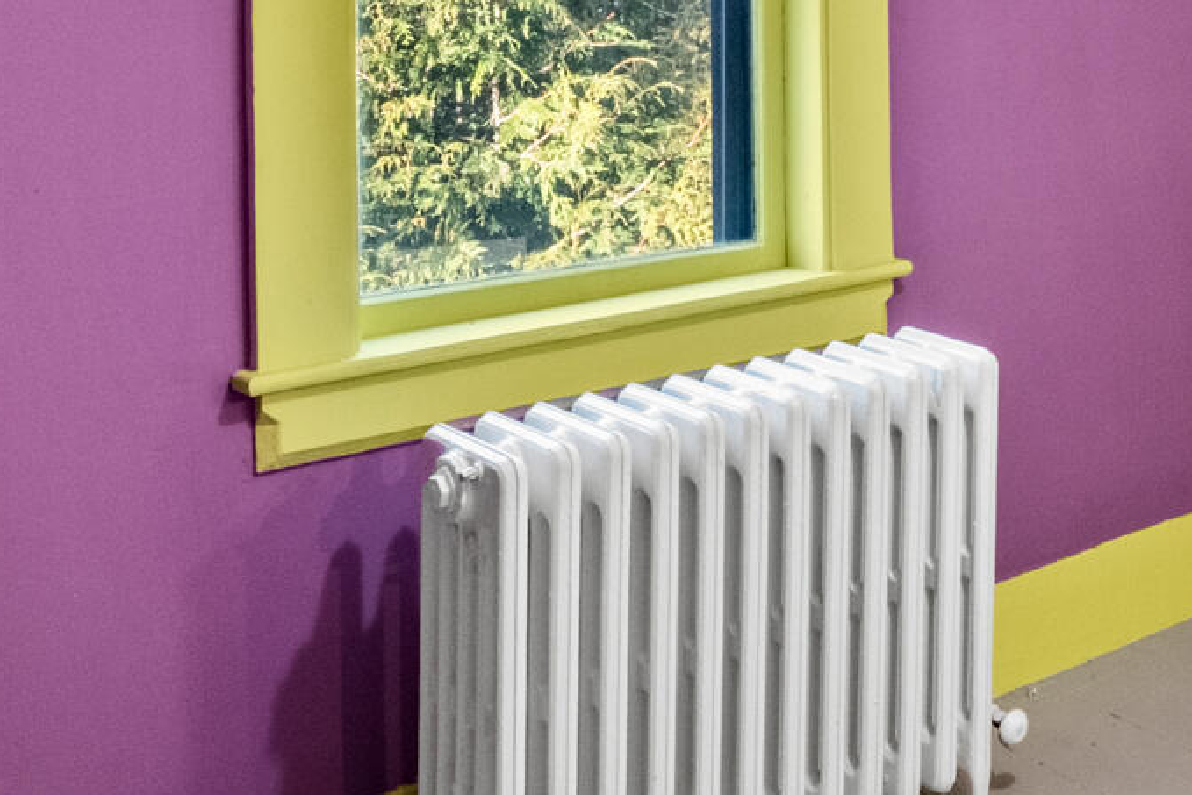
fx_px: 1755
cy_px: -98
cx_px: 1036
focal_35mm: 53
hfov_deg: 35.6
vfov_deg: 23.8
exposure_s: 1/2.5
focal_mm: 8
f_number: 8
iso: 500
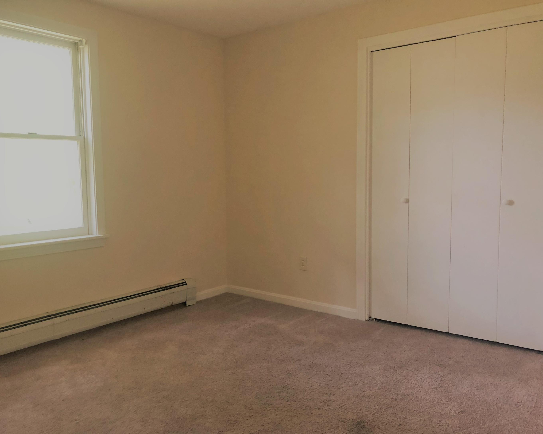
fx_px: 482
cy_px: 222
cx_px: 248
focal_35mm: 30
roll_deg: +0.9
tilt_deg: -5.0
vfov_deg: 48.5
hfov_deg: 58.7
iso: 64
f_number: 1.8
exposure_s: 1/15
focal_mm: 3.99
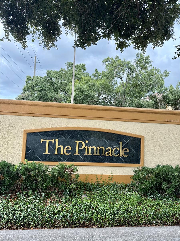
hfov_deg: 56.8
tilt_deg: +3.6
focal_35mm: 24
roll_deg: -3.3
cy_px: 120
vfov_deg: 71.6
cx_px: 90
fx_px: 166
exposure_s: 1/1437
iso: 100
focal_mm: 6.76
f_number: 1.78
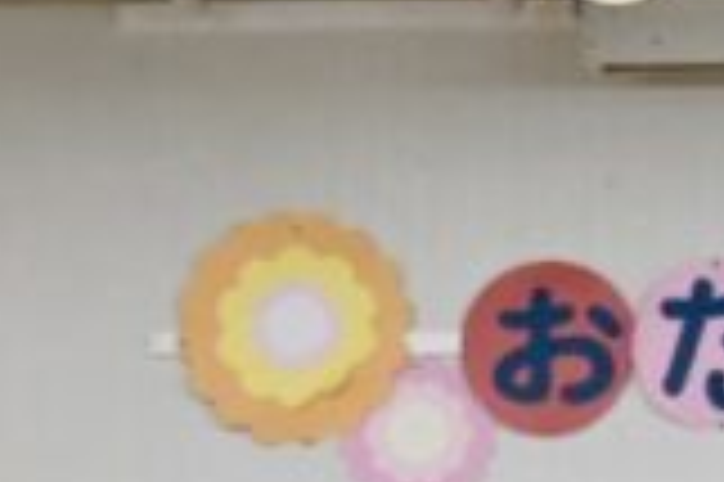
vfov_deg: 5.8
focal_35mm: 229
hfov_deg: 8.6
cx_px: 1403
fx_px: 4601
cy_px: 1115
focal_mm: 24
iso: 400
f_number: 4
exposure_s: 1/160
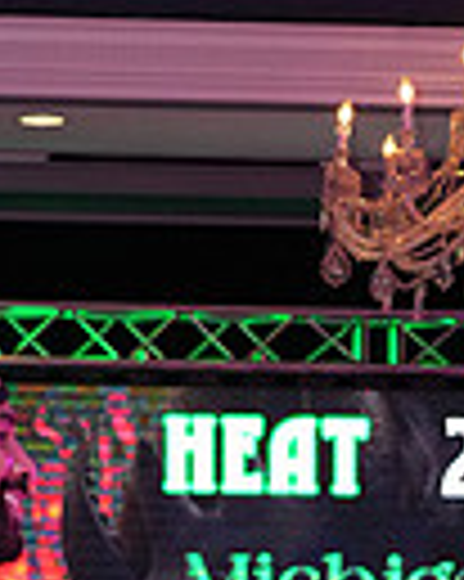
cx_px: 349
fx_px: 4125
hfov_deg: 6.4
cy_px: 1043
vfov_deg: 7.8
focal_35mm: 240
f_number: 5.6
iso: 2500
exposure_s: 1/250
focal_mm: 57
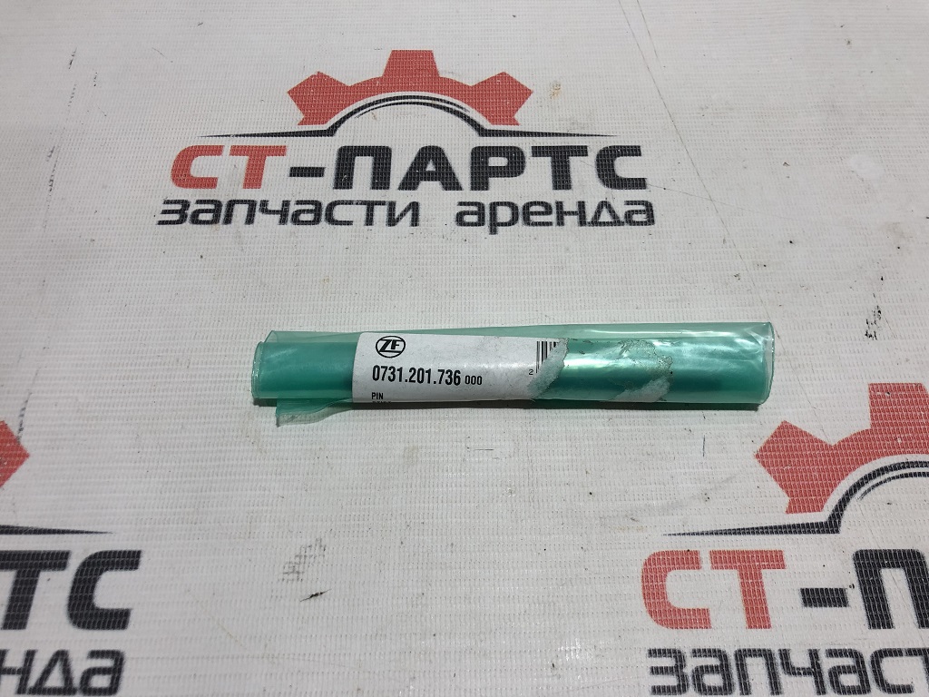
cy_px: 348
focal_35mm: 28
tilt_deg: -61.1
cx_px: 464
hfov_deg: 63.4
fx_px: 751
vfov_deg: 49.7
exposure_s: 1/100
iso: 32
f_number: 1.8
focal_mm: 4
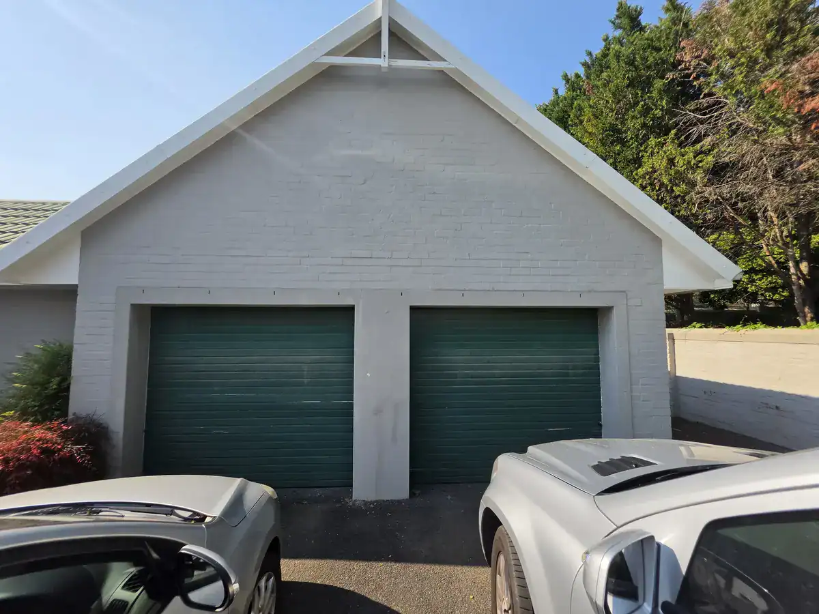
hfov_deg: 106.2
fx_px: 308
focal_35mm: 13
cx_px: 410
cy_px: 307
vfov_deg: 89.9
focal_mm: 2.2
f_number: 1.9
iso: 32
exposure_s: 1/1799
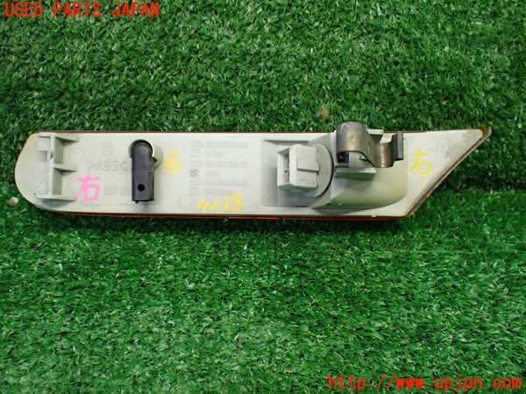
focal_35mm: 30
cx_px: 263
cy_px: 197
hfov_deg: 60.0
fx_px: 456
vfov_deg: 46.8
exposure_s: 1/125
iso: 500
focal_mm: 5.4
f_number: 2.3
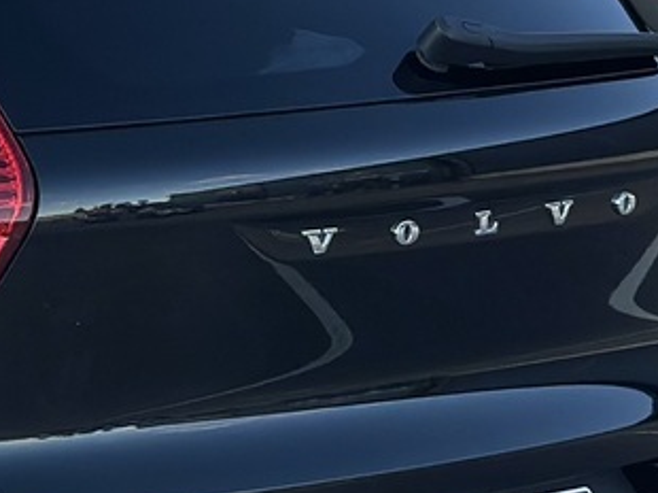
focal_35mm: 223
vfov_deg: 6.7
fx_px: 4236
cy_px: 274
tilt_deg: -7.2
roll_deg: +0.8
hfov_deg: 8.6
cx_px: -382
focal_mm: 6.86
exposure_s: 1/541
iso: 80
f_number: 1.78
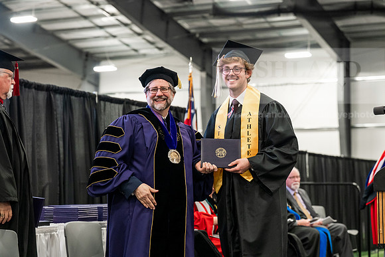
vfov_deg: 17.5
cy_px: 128
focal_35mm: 78
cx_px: 192
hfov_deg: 26.0
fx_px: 834
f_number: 4
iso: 4000
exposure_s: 1/200
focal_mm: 78
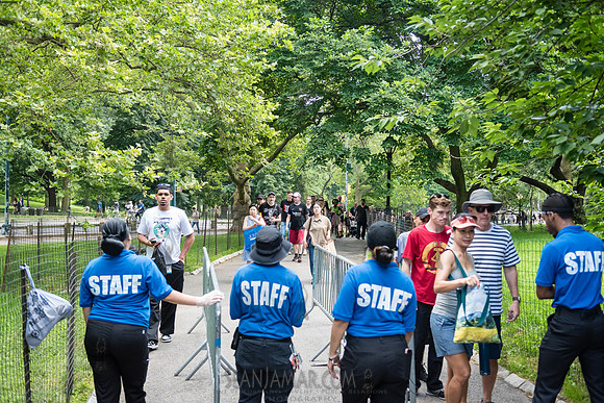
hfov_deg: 50.7
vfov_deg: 35.1
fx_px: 638
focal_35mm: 38
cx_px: 302
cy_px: 202
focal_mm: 38
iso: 2000
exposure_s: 1/640
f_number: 3.2
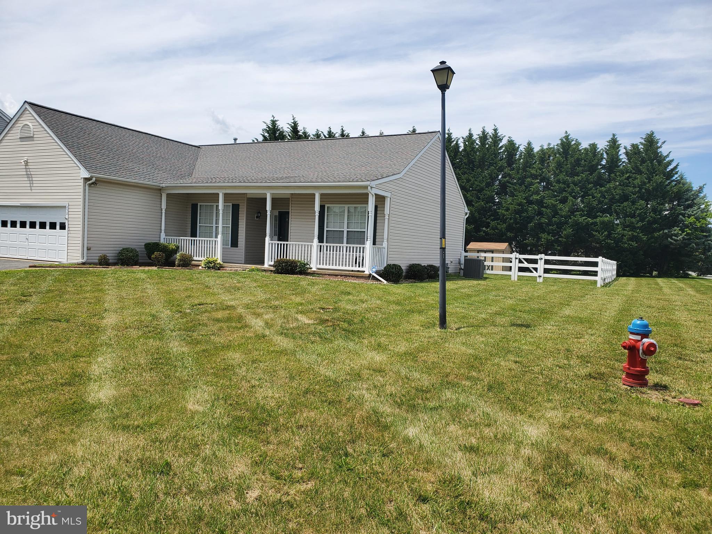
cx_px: 356
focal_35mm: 26
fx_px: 535
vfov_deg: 53.1
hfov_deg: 67.3
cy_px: 267
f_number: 2.4
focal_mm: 4.3
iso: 50
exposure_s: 1/1951
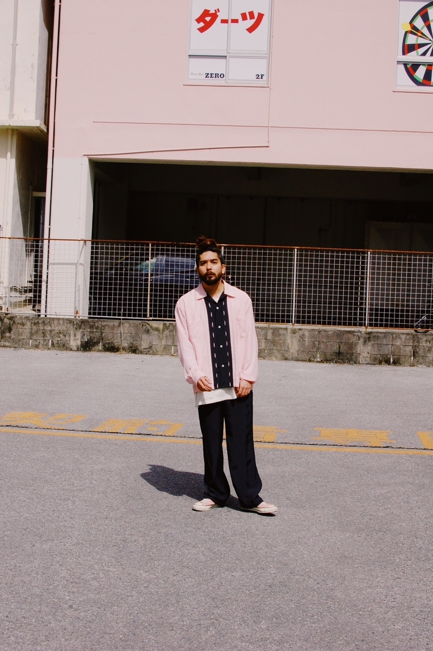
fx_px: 949
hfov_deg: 25.7
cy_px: 326
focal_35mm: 52
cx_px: 216
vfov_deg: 37.9
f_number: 16
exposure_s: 1/1000
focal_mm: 35
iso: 800
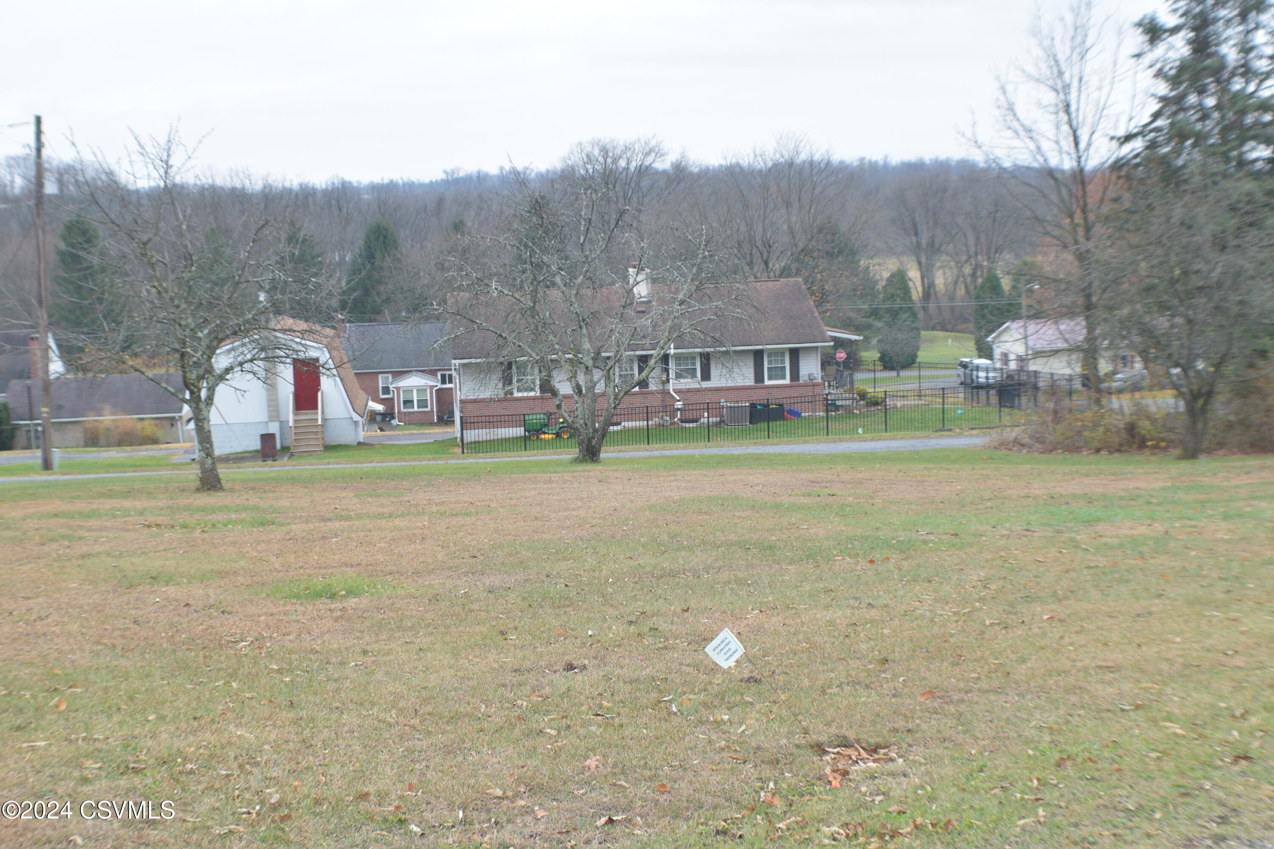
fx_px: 2389
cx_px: 637
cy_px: 424
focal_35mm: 68
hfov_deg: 29.9
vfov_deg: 20.2
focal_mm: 45
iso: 800
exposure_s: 1/400
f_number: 10
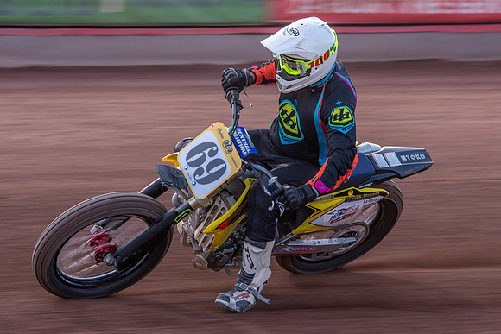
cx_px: 256
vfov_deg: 5.1
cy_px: 167
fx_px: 3743
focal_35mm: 269
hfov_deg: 7.7
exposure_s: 1/125
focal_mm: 175
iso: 160
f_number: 8
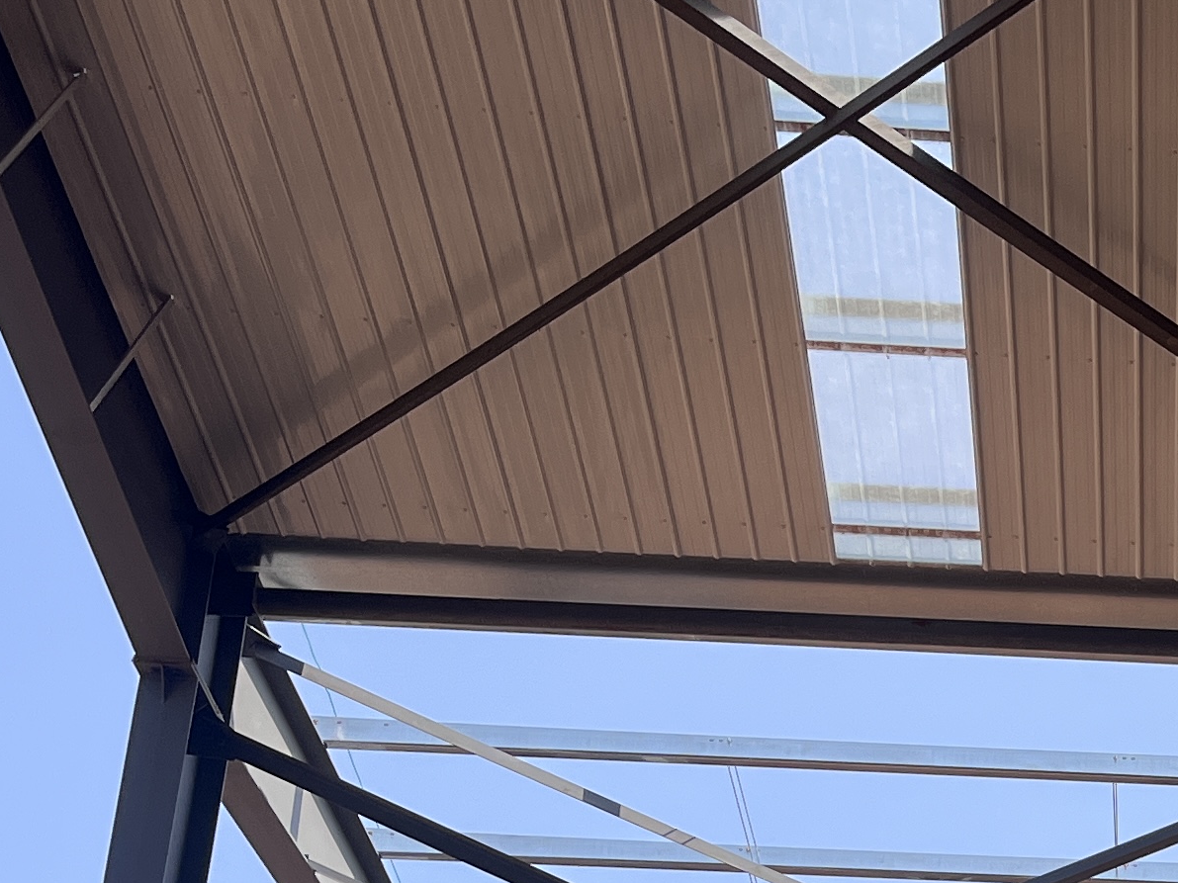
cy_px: 1424
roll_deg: -1.2
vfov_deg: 15.2
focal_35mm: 88
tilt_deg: +21.4
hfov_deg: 20.7
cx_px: 1430
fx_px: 2994
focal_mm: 5.1
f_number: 1.6
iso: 50
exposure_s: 1/2899
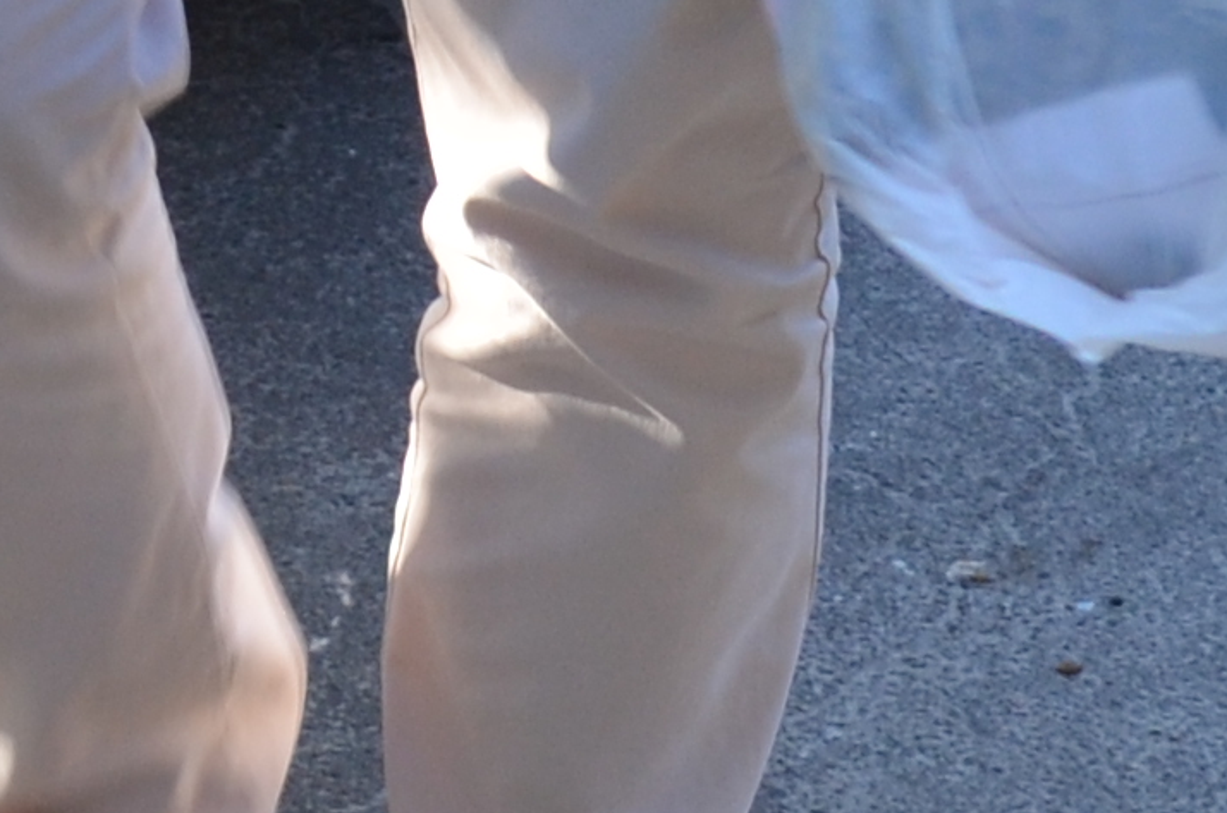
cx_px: 636
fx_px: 7041
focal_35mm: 207
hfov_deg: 10.0
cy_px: -1471
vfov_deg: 6.2
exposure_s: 1/125
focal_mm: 20
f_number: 5.6
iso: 360
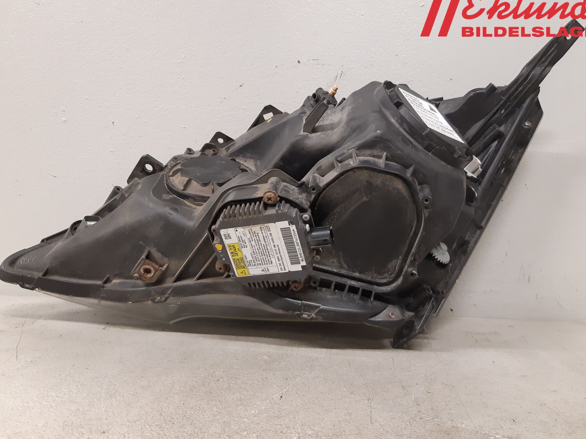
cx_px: 294
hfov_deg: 63.5
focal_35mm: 28
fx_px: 474
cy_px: 221
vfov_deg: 49.7
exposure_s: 1/50
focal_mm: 3.93
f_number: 1.7
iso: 250
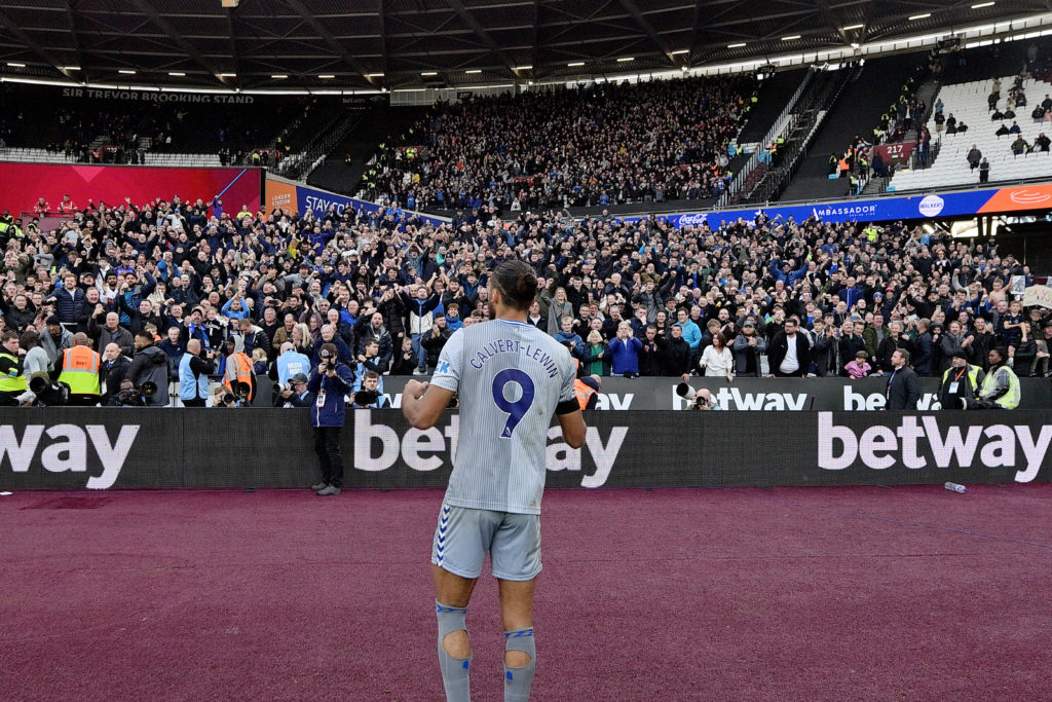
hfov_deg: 96.7
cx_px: 526
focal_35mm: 16
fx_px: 468
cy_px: 351
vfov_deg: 73.8
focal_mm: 16
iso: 125
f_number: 5
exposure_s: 1/500
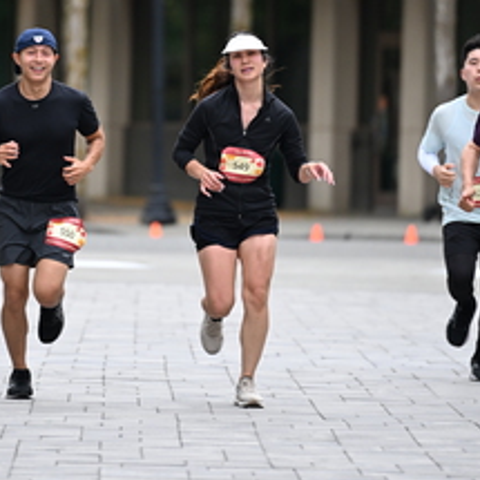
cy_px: 71
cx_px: 171
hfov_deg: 4.0
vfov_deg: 4.0
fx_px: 6809
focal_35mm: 434
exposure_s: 1/2500
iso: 640
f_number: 2.8
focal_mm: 200
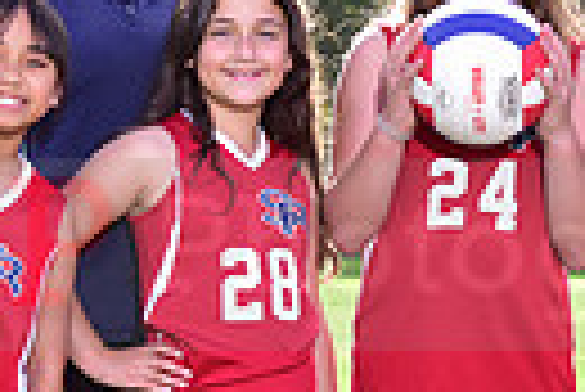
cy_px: 219
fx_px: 3628
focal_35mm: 223
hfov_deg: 9.2
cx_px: 459
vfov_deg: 6.2
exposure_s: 1/250
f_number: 5
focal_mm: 50
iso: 125
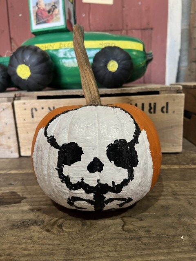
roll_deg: +1.9
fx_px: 196
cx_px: 98
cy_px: 130
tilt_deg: -12.2
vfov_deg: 67.3
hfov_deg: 53.1
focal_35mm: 26
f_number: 1.5
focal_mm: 5.7
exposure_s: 1/60
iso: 160
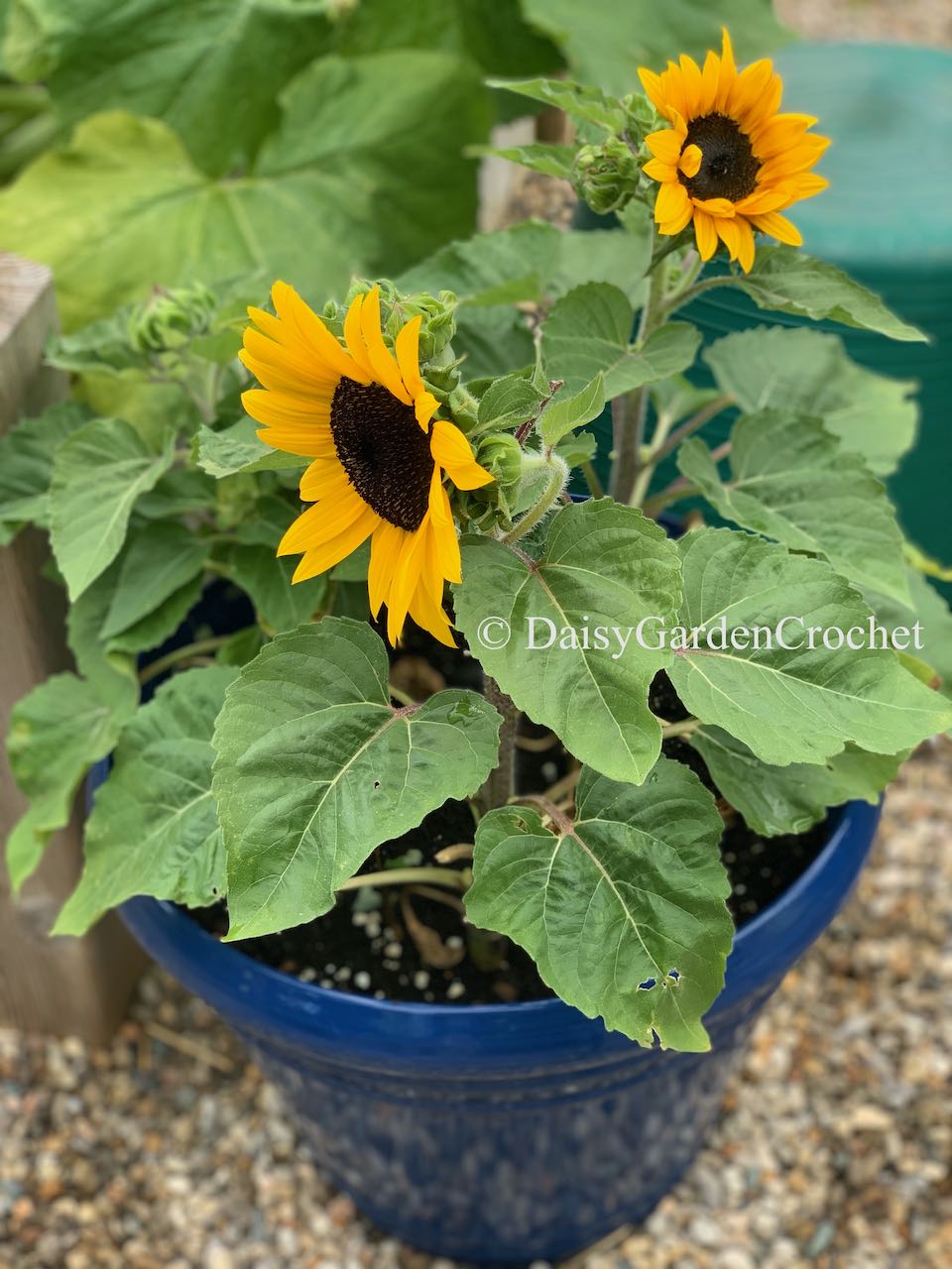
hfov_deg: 28.0
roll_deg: -1.5
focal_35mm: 52
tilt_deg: -41.0
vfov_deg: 36.8
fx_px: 1907
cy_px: 634
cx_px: 476
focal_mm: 6
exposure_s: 1/122
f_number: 2.4
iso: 25
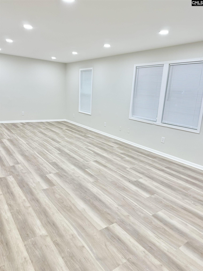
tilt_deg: -12.5
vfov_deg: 71.6
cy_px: 136
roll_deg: -2.0
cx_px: 102
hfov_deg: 56.8
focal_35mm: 24
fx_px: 188
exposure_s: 1/120
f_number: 1.78
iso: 125
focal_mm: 6.76
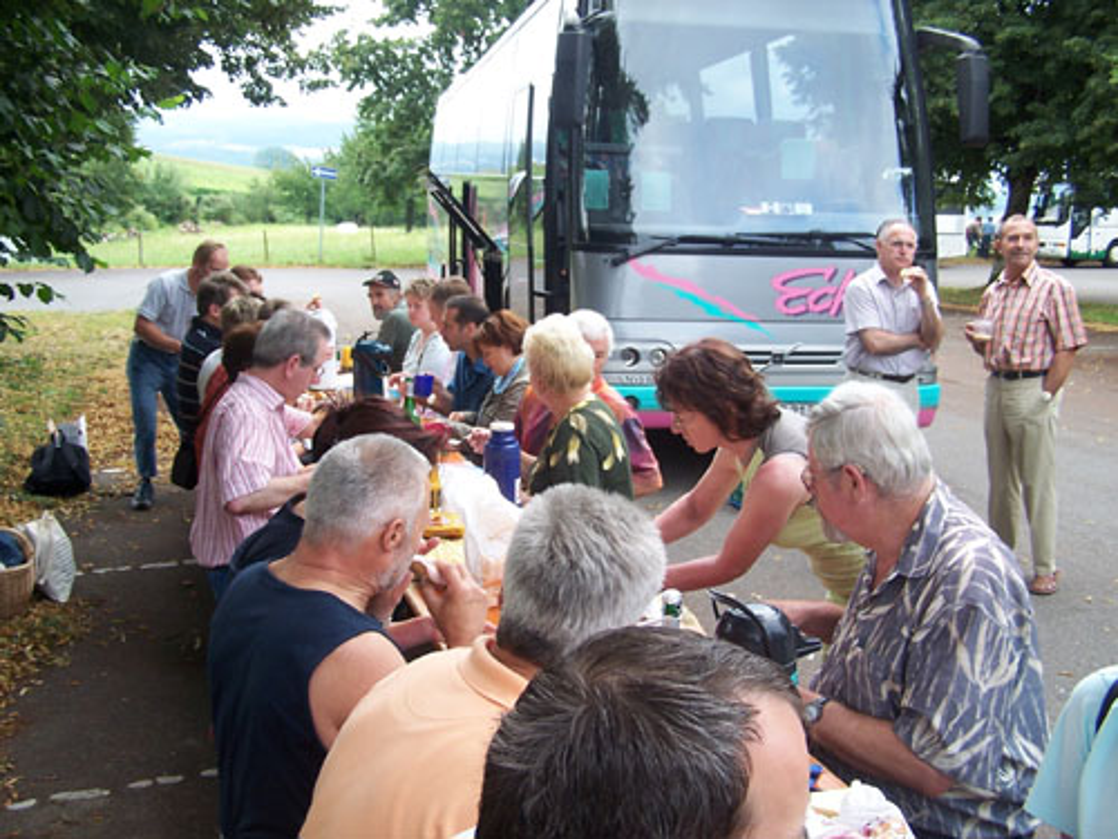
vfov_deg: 37.7
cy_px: 420
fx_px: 1227
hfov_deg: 49.0
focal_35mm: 38
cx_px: 559
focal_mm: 6.3
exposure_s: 1/90
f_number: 2.8
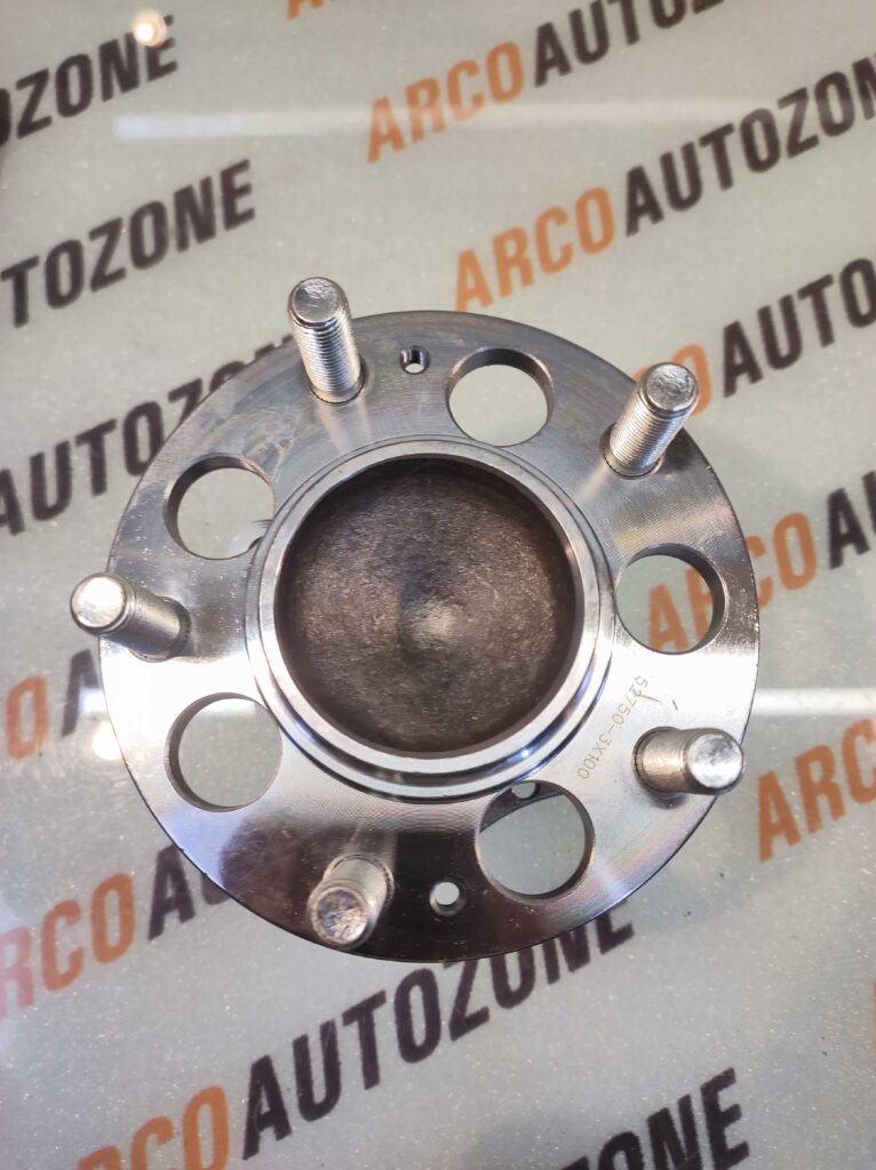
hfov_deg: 74.6
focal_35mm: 17
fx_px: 575
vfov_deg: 91.1
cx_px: 438
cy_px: 585
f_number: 1.79
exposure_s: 1/33
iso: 102
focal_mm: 4.74
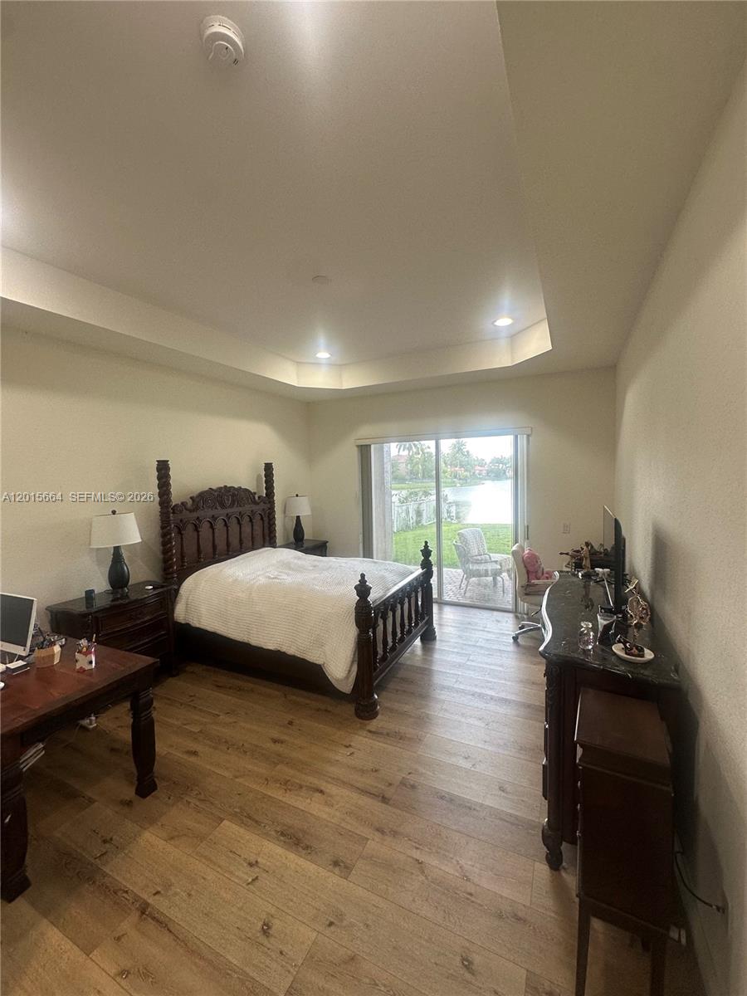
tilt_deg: -2.7
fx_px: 403
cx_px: 374
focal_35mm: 14
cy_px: 498
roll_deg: +0.4
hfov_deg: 85.7
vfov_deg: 102.1
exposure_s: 1/120
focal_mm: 2.22
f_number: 2.2
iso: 100
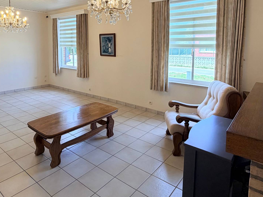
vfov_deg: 53.5
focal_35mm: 25
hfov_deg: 69.3
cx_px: 124
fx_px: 190
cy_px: 61
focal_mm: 2.22
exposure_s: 1/100
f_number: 2.2
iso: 80
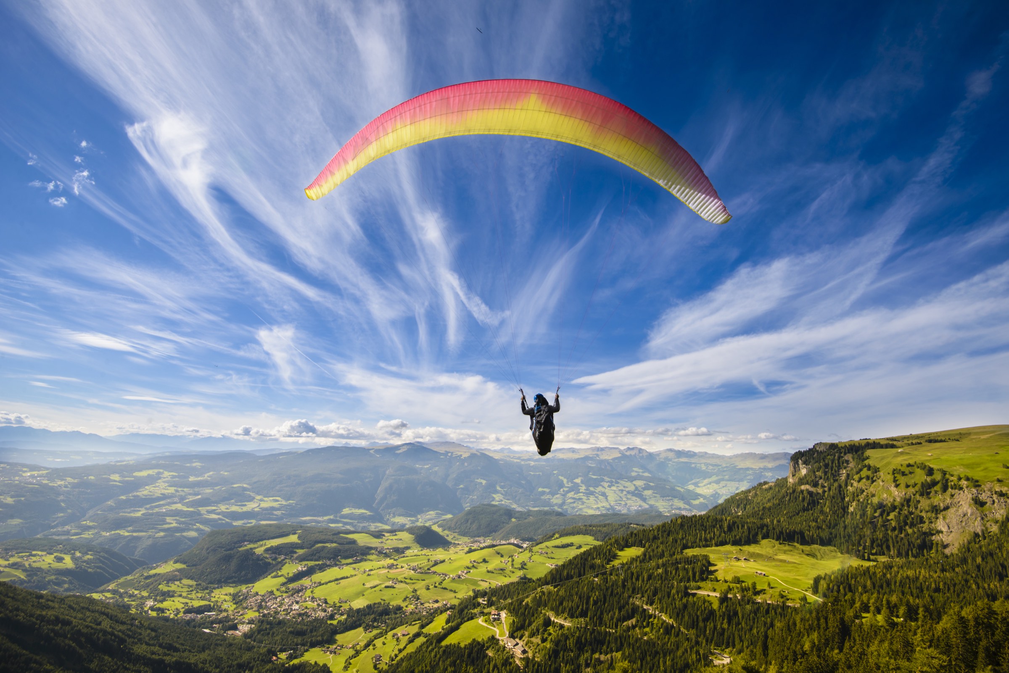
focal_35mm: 16
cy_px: 336
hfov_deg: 96.7
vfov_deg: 73.8
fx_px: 449
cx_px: 504
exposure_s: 1/250
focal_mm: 16
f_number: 13
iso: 100
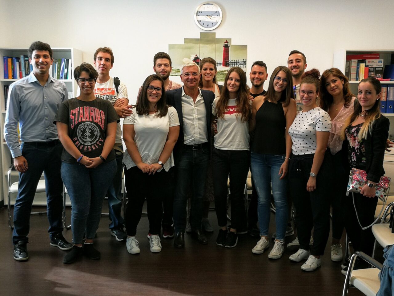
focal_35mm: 33
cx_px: 197
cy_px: 148
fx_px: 376
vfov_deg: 42.9
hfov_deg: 55.4
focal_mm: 3.95
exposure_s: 1/50
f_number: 2.2
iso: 80
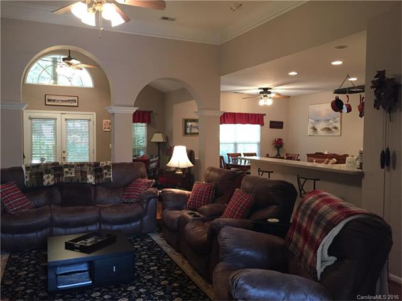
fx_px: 337
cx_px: 201
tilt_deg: -2.8
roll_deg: -1.0
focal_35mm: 29
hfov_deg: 61.7
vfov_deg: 48.2
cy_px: 150
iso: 200
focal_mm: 4.15
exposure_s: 1/30
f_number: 2.2
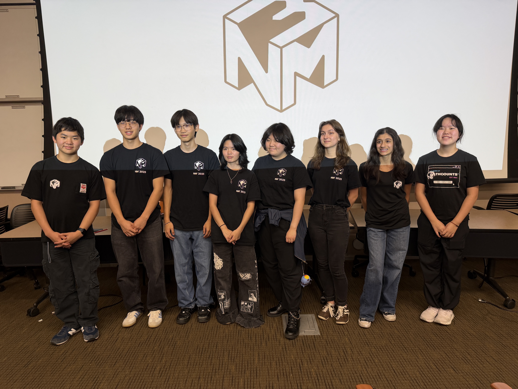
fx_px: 359
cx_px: 259
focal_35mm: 24
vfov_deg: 56.8
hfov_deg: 71.6
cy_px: 194
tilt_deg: -10.0
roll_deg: +1.6
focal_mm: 6.76
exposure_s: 1/120
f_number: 1.78
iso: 100
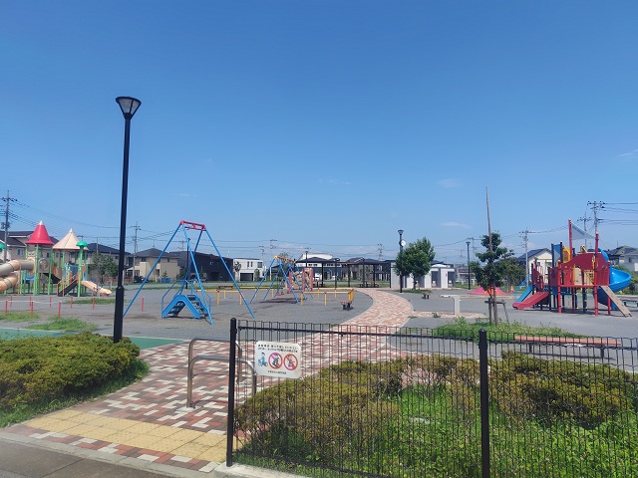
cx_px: 319
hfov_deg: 73.9
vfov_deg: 58.9
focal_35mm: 23
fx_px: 424
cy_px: 239
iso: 50
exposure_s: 1/1486
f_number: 1.9
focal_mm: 5.6
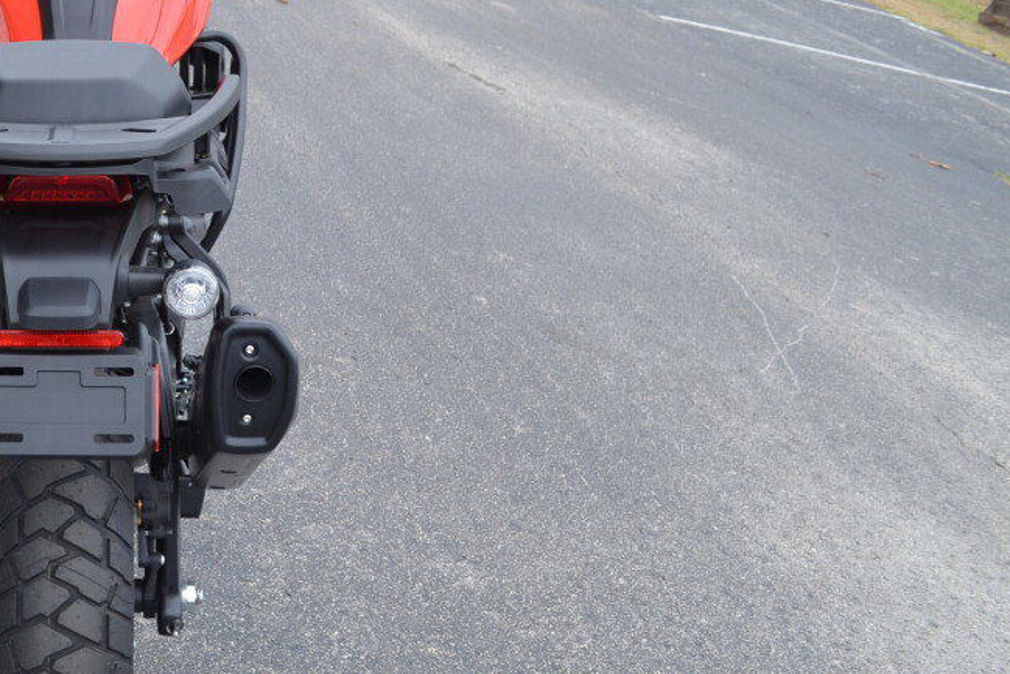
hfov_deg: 31.3
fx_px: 1712
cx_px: 90
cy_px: 262
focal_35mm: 61
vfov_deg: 22.2
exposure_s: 1/125
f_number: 5.6
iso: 160
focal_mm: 22
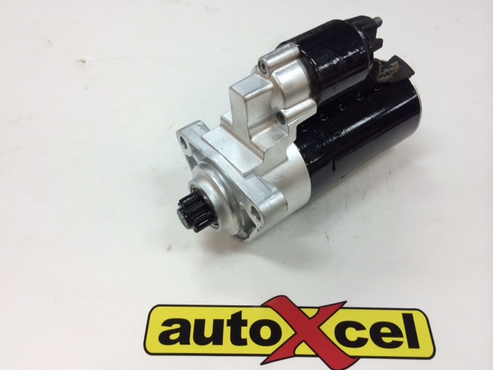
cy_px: 185
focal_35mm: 30
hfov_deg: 60.0
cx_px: 246
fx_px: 427
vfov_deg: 46.8
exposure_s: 1/33
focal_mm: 4.12
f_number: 2.2
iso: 40
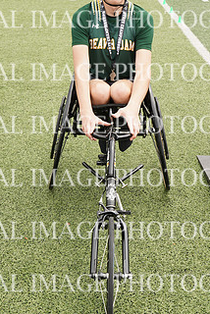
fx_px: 506
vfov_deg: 34.5
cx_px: 107
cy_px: 151
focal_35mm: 58
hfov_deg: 23.4
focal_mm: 32
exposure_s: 1/160
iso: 200
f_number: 9
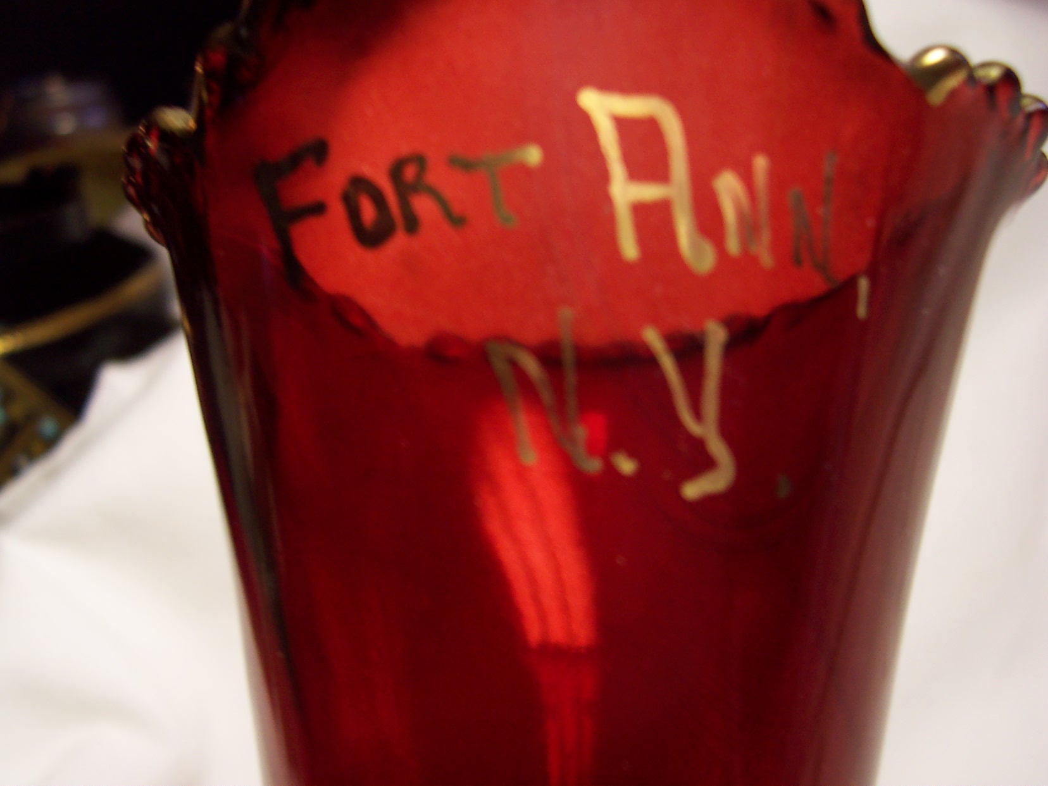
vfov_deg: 38.7
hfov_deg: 50.1
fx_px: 1120
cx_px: 524
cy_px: 393
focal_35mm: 37
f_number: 2.8
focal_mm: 5.6
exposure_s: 1/45
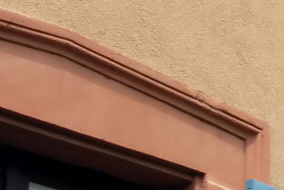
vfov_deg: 5.4
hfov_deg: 7.5
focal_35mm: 254
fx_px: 2007
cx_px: 712
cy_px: 173
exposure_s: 1/350
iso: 200
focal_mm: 30
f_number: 9
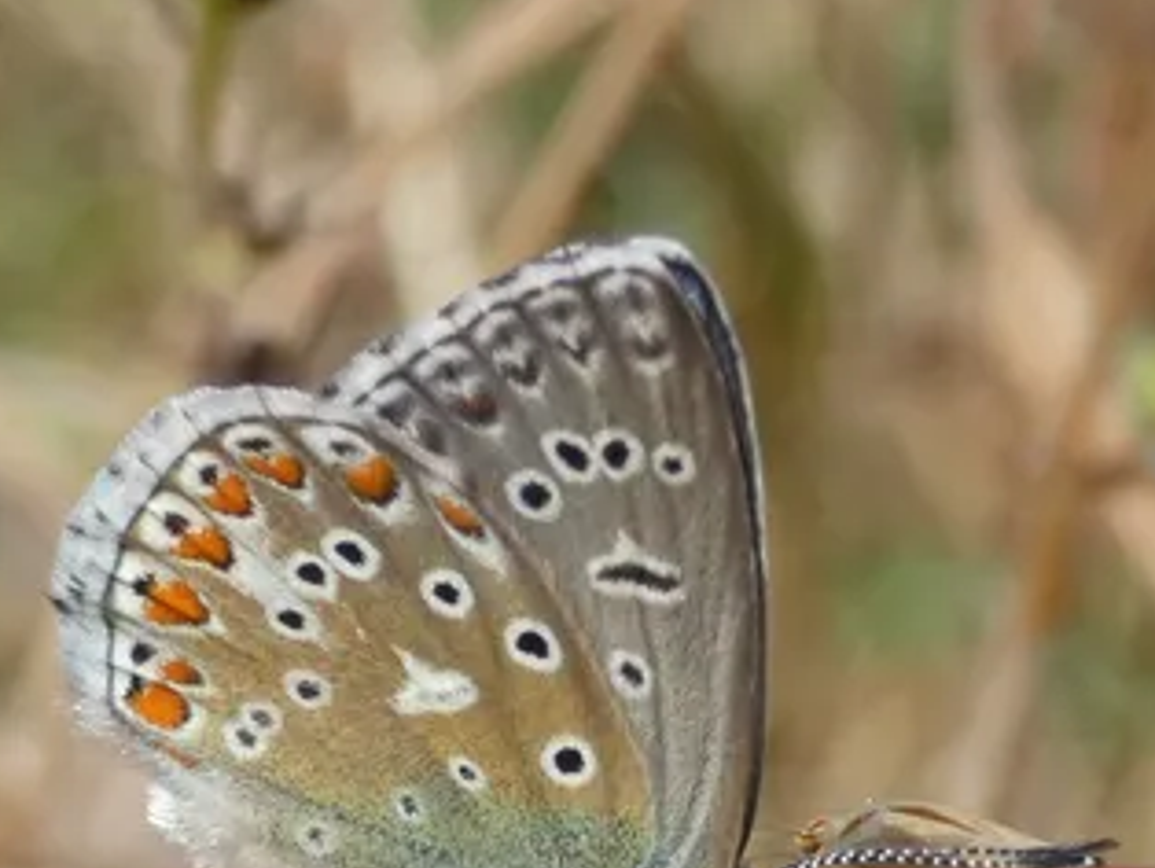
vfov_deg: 5.5
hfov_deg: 7.4
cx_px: 552
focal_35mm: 269
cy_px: 747
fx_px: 8982
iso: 80
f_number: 5.2
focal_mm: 23.7
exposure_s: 1/160
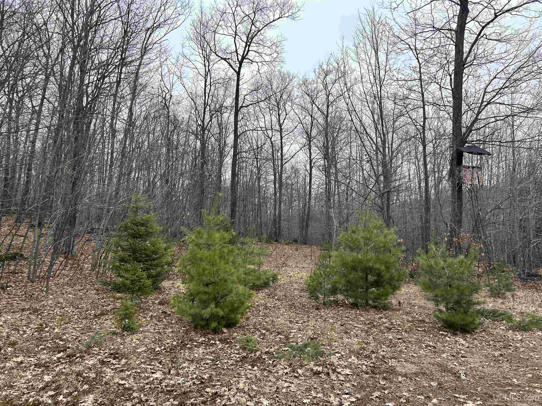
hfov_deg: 67.3
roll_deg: -0.2
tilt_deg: +6.5
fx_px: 407
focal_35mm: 26
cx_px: 271
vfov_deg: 53.1
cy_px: 203
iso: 50
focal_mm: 5.7
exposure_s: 1/2299
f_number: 1.5
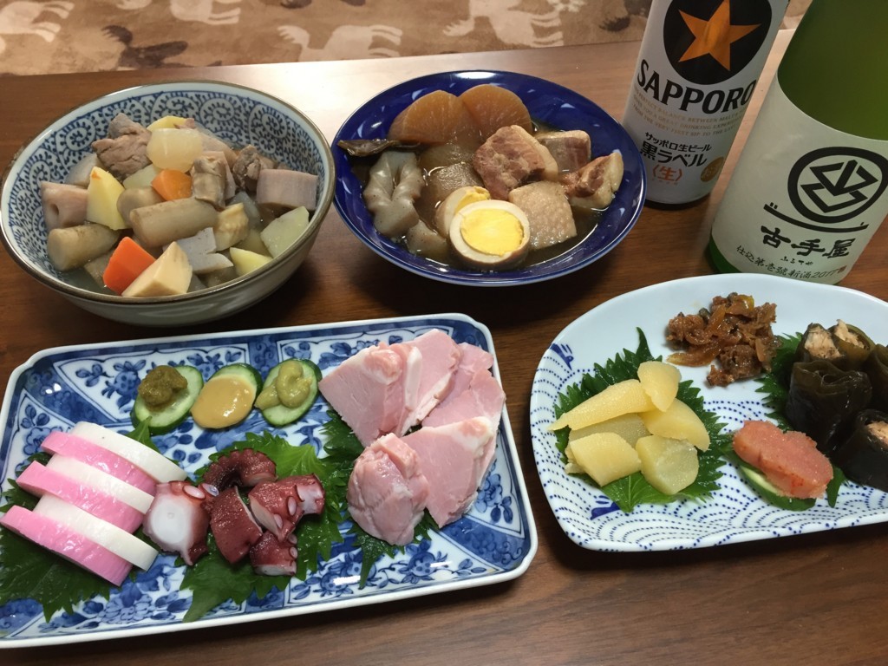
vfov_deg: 48.2
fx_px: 744
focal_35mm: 29
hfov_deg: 61.7
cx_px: 444
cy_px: 333
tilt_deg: -52.7
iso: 50
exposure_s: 1/20
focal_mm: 4.15
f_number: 2.2
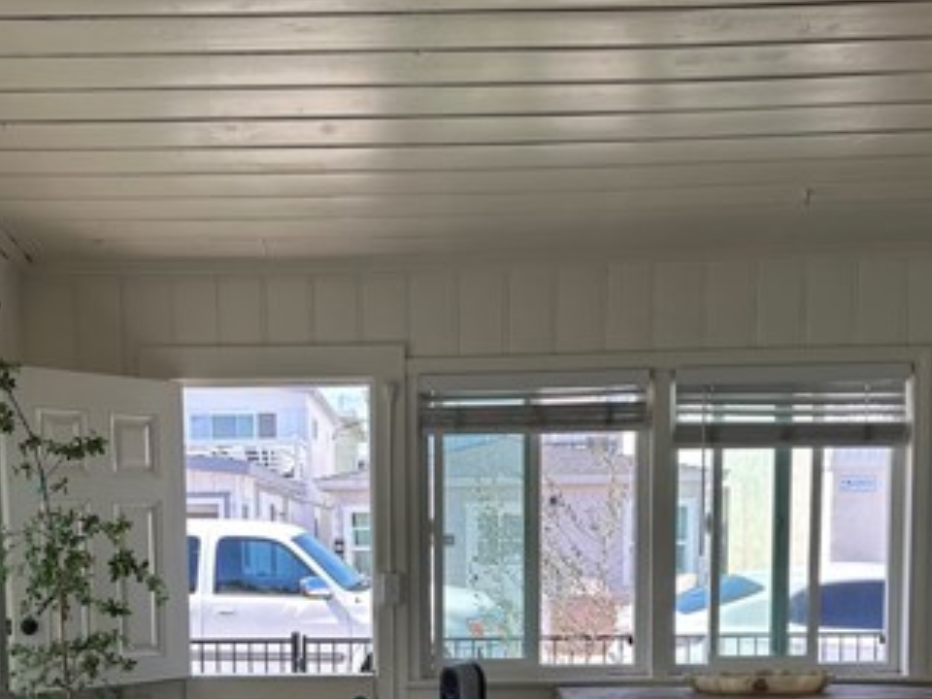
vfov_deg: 28.8
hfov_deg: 39.5
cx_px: 373
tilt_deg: -5.0
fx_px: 1292
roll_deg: +0.8
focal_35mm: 48
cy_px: 658
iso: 80
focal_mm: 6.86
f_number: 1.78
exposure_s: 1/590
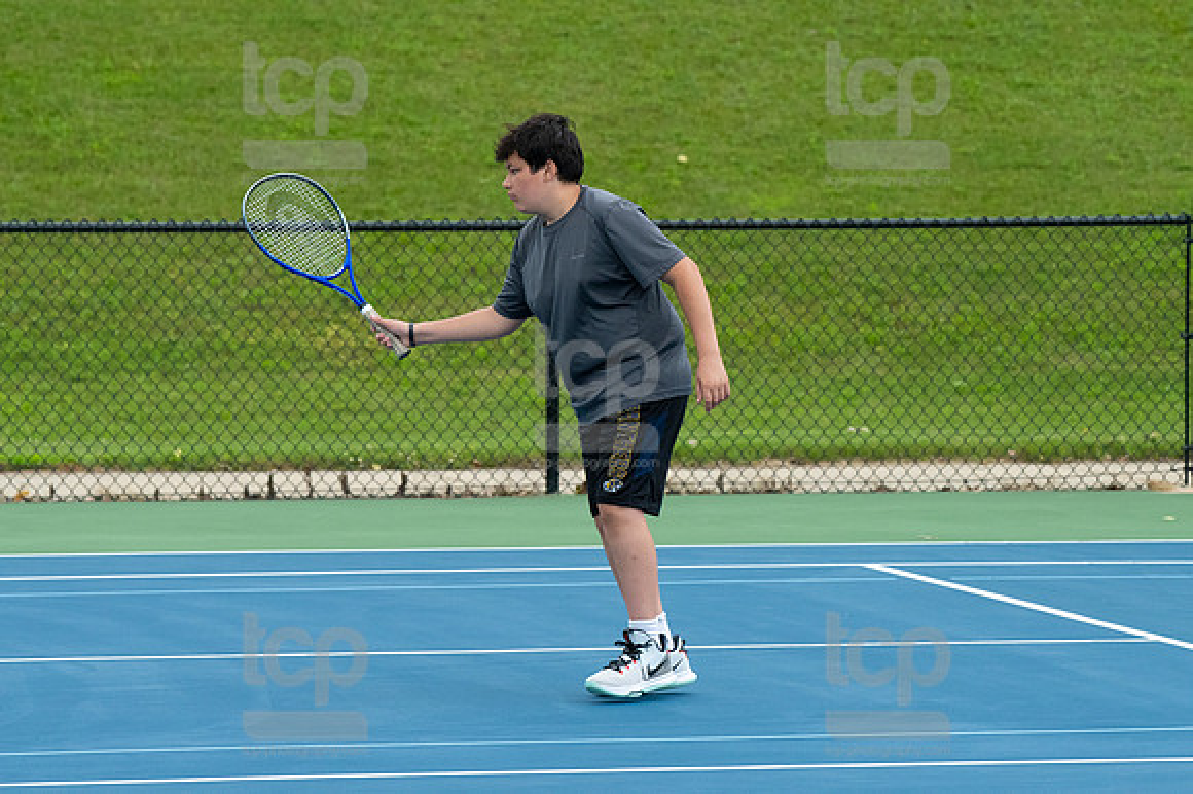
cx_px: 596
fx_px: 7452
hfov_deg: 9.2
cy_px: 397
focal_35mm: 225
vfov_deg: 6.1
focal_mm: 150
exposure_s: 1/1000
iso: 1250
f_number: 5.6
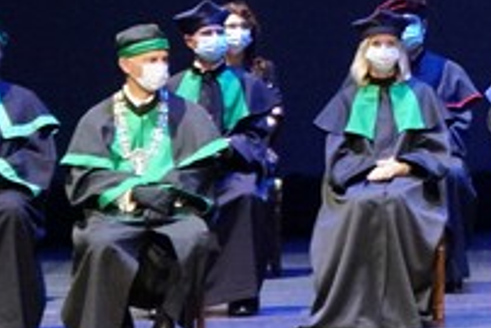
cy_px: -379
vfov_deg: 3.1
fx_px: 6087
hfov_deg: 4.5
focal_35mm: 446
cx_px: 1087
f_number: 3.2
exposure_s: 1/60
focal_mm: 50
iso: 2500
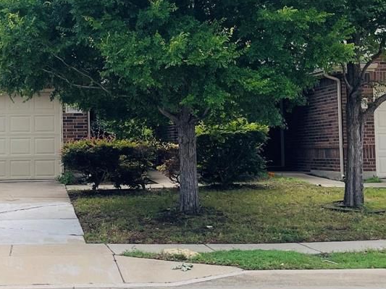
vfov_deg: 29.3
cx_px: 101
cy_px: 44
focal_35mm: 48
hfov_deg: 38.7
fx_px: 535
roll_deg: +0.4
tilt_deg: +5.2
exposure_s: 1/3344
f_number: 1.6
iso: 32
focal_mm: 5.1
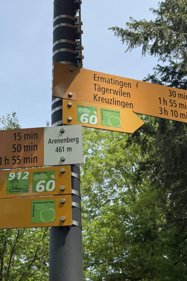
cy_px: 141
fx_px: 522
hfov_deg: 20.3
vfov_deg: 30.1
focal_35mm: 67
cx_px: 62
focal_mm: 6.76
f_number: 1.78
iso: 64
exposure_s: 1/3226
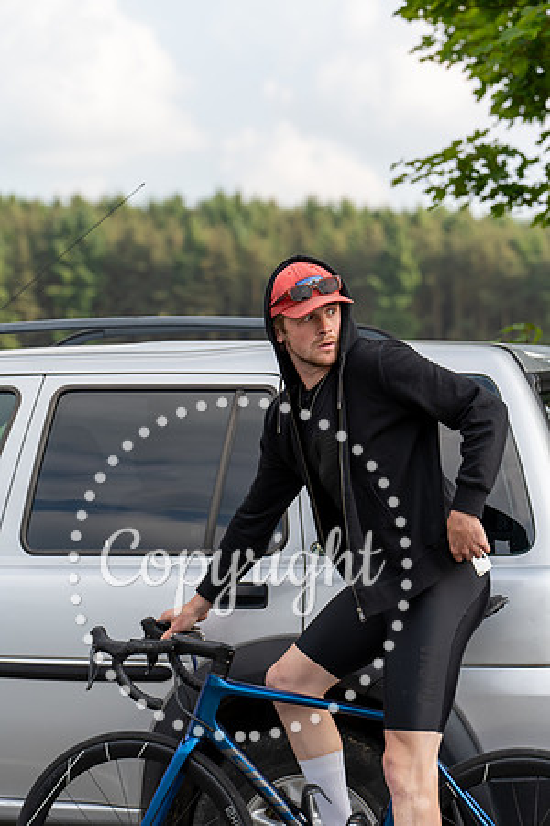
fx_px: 2452
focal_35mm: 107
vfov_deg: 19.1
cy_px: 413
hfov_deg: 12.8
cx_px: 275
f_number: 4
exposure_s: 1/500
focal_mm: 107
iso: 125
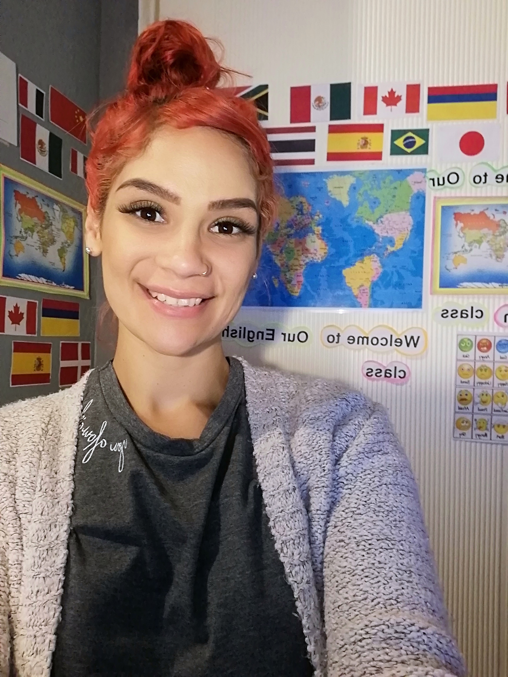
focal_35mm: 27
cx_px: 254
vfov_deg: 65.3
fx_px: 528
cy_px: 338
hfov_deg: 51.4
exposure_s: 1/25
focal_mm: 3.6
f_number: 2
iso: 400
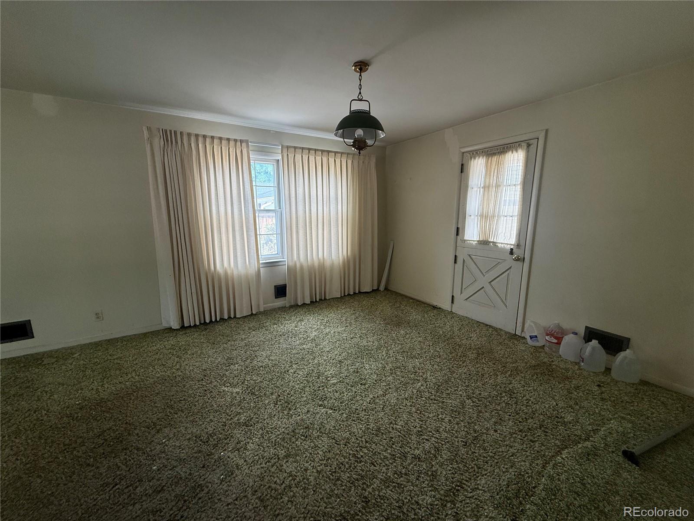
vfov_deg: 85.7
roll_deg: -0.2
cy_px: 260
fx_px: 281
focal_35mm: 14
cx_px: 347
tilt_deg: -9.3
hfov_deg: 102.1
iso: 160
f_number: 2.2
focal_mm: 2.22
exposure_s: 1/120
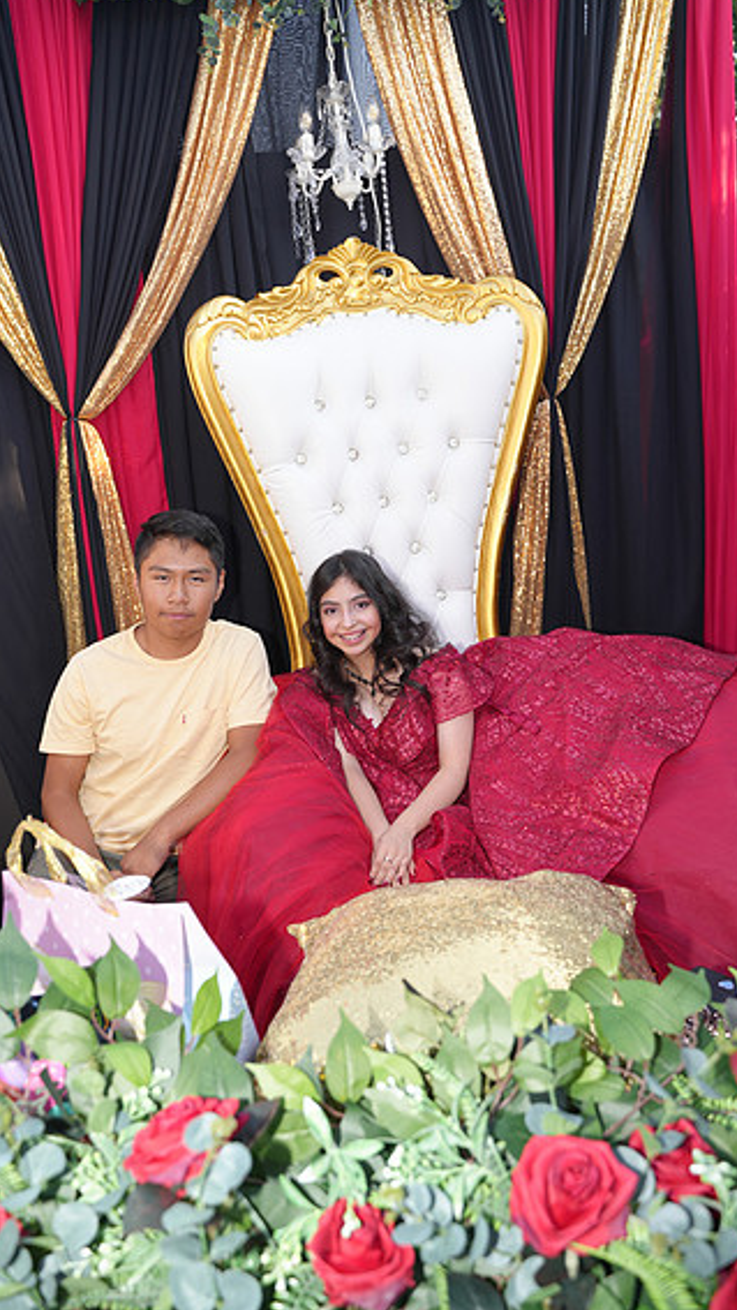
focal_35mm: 30
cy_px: 654
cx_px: 348
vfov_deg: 64.3
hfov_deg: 38.9
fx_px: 1042
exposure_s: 1/160
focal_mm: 28
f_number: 4
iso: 125
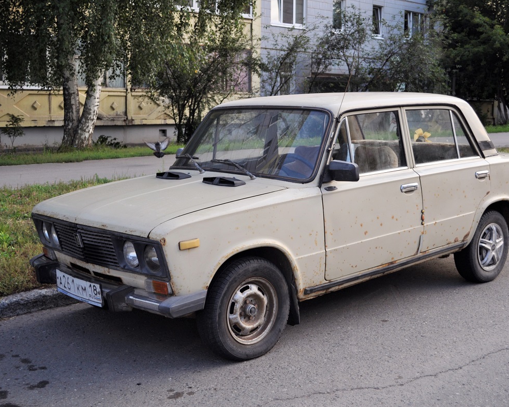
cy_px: 205
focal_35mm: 48
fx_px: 723
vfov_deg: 31.4
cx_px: 287
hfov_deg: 38.7
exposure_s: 1/320
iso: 200
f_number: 4.5
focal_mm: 28
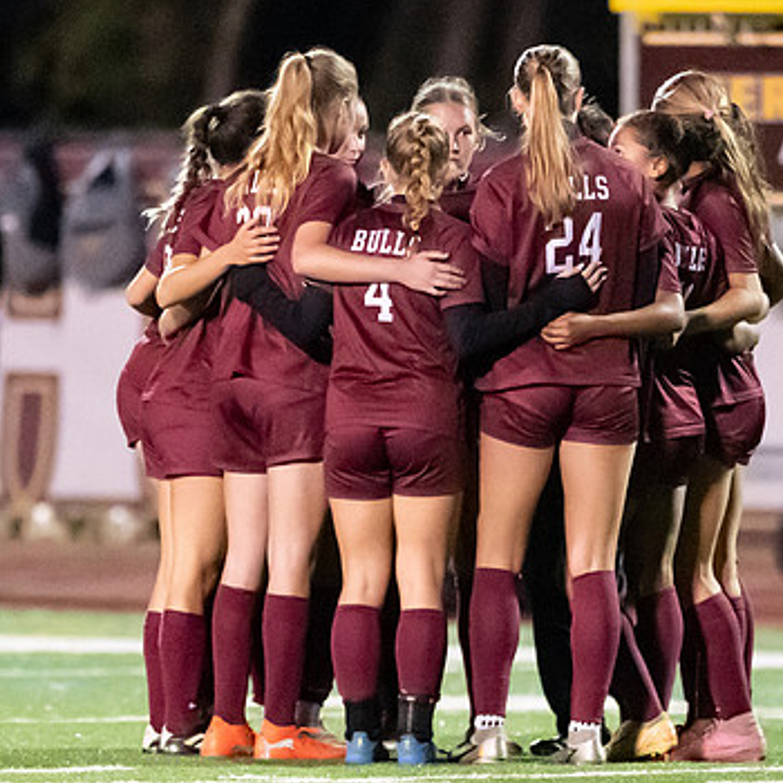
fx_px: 22725
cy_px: 388
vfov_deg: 2.0
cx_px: 560
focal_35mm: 888
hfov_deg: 2.0
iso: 25600
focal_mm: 300
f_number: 2.8
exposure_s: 1/640
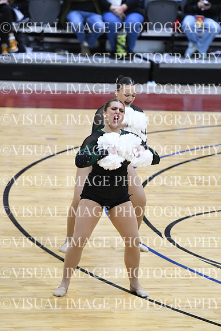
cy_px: 166
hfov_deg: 5.4
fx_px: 2347
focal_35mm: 255
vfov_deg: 8.1
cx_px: 110
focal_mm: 170
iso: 3200
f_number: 2.8
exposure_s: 1/400
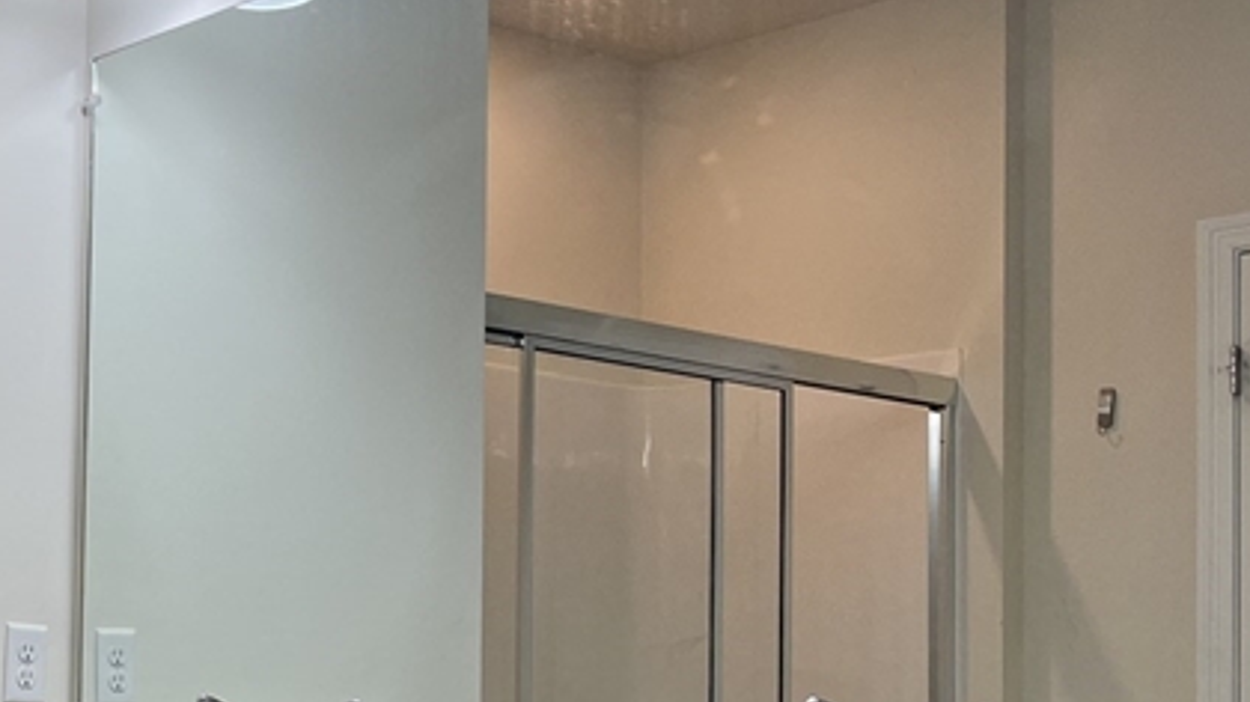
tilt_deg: +2.9
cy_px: 616
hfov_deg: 28.1
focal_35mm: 69
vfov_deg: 17.2
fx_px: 2286
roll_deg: -1.6
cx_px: -86
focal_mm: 5.1
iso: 50
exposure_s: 1/163
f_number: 1.6
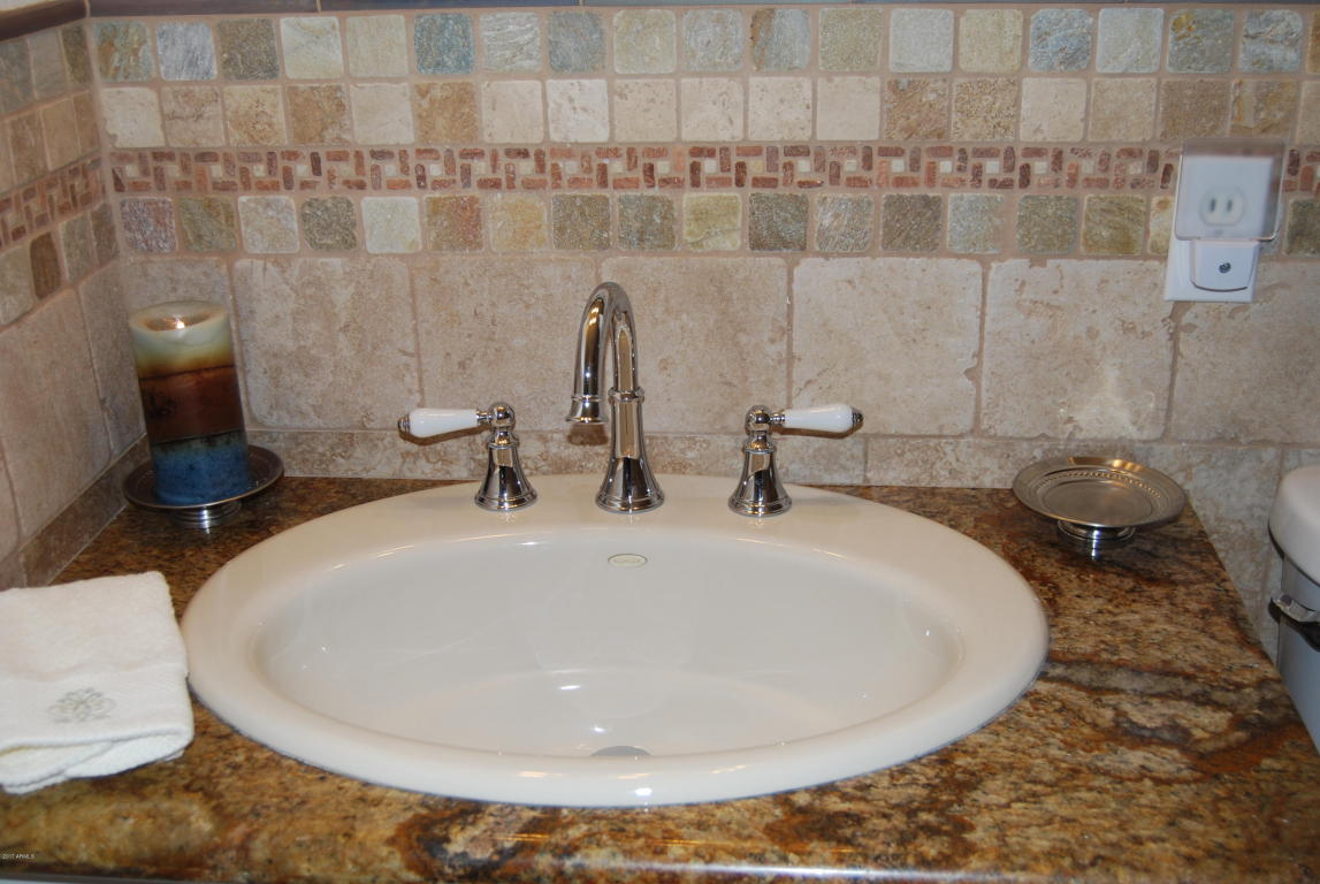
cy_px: 442
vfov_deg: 34.3
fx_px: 1432
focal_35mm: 39
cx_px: 660
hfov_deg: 49.5
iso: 200
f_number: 4.2
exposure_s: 1/60
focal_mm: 26
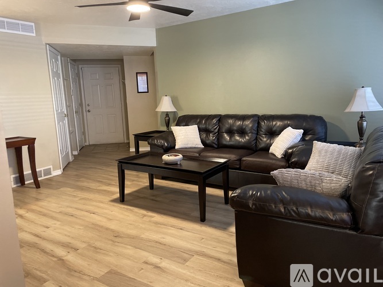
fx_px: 288
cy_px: 144
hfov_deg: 67.3
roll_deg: +2.9
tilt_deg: -9.2
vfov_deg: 53.0
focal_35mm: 26
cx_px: 192
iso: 400
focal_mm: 4.2
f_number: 1.6
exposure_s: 1/60
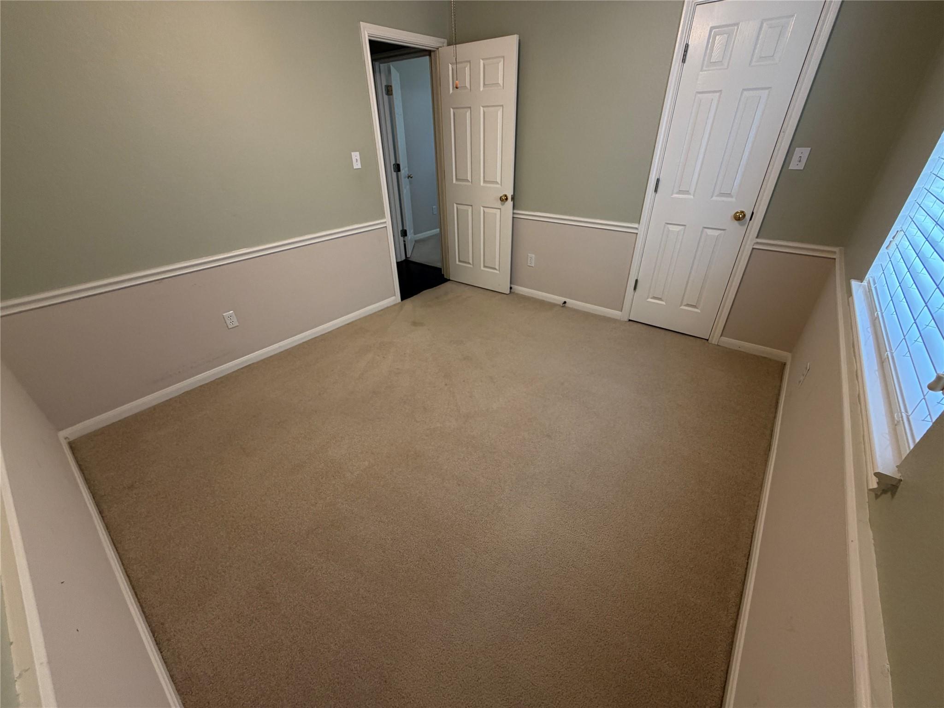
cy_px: 354
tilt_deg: -30.5
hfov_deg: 102.1
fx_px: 382
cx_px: 472
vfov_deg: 85.7
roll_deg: +1.8
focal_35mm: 14
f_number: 2.2
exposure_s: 1/60
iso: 160
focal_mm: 2.22
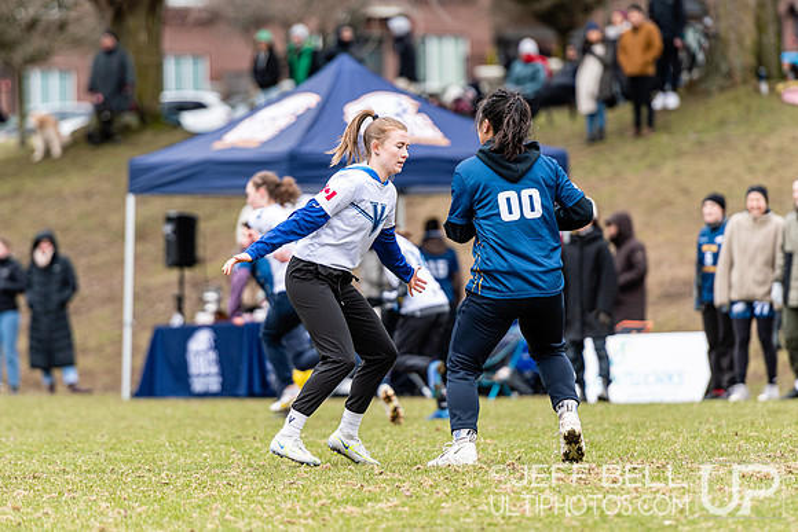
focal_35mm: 300
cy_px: 266
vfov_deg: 4.6
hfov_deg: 6.9
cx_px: 399
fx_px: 6651
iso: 250
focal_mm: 200
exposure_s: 1/1000
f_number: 3.2
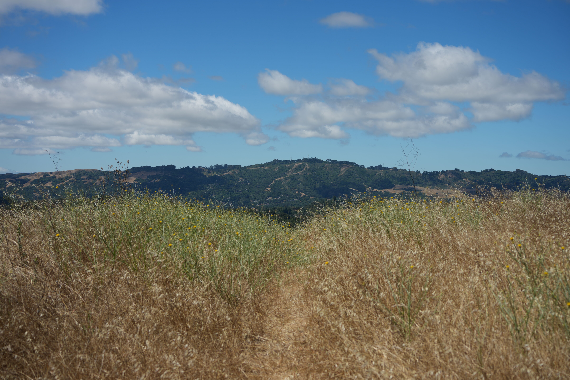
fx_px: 855
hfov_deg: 36.9
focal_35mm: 54
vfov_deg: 25.1
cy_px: 190
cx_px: 285
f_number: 6.3
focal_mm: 54
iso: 100
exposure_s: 1/640
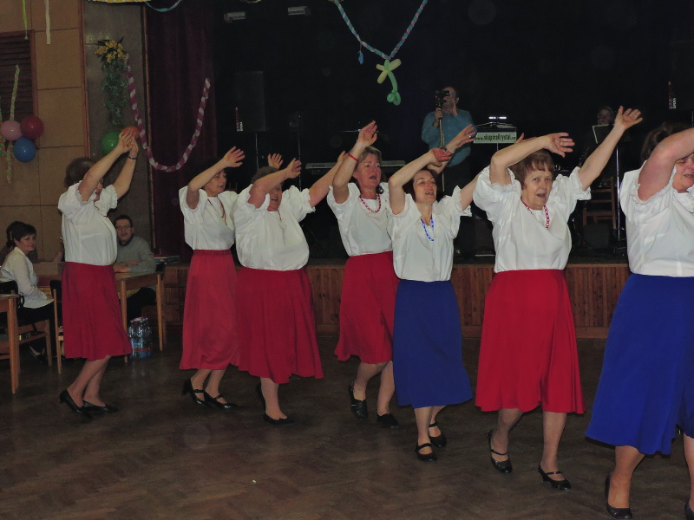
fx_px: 1103
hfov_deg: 34.9
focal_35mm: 55
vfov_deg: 26.6
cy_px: 260
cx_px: 347
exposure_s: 1/160
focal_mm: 9.8
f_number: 3.7
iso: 800
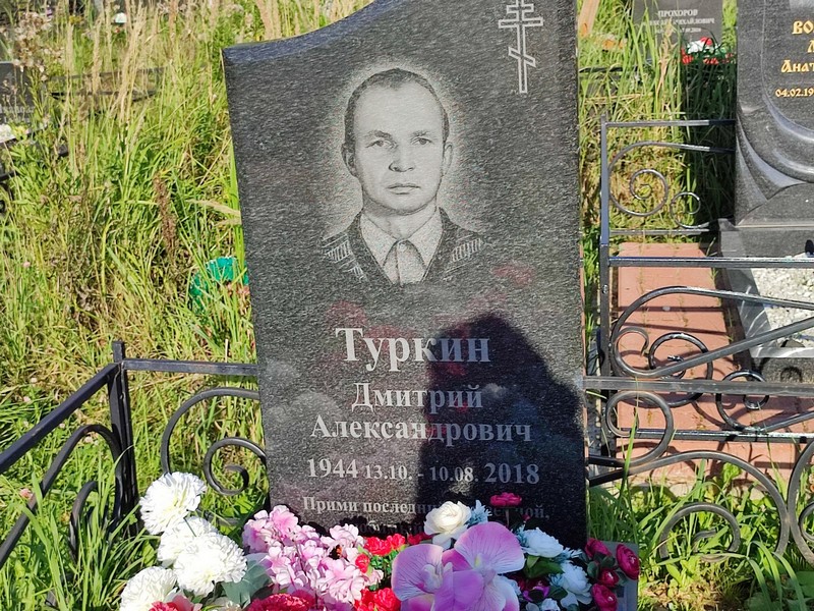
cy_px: 306
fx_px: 588
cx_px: 407
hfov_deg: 69.4
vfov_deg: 54.9
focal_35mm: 25
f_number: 1.9
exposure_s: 1/743
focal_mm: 6.04
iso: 50
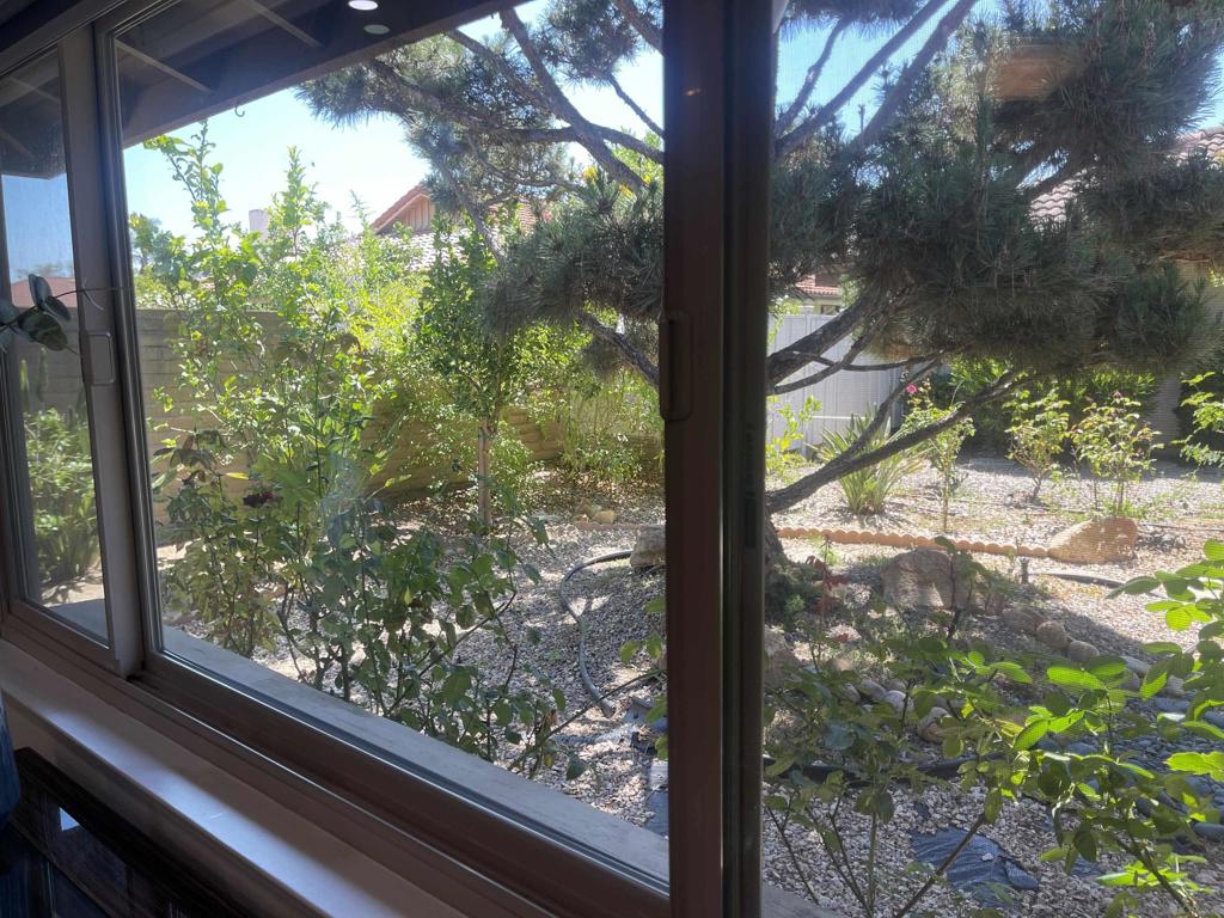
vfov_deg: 54.9
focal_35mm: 25
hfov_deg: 69.4
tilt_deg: -7.8
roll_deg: +0.5
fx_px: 884
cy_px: 459
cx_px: 612
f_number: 1.6
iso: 32
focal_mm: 5.1
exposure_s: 1/173
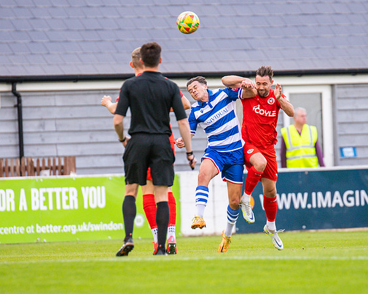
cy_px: 158
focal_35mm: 575
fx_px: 6263
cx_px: 206
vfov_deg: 2.7
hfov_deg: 3.4
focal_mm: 300
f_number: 4
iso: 1000
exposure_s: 1/2000
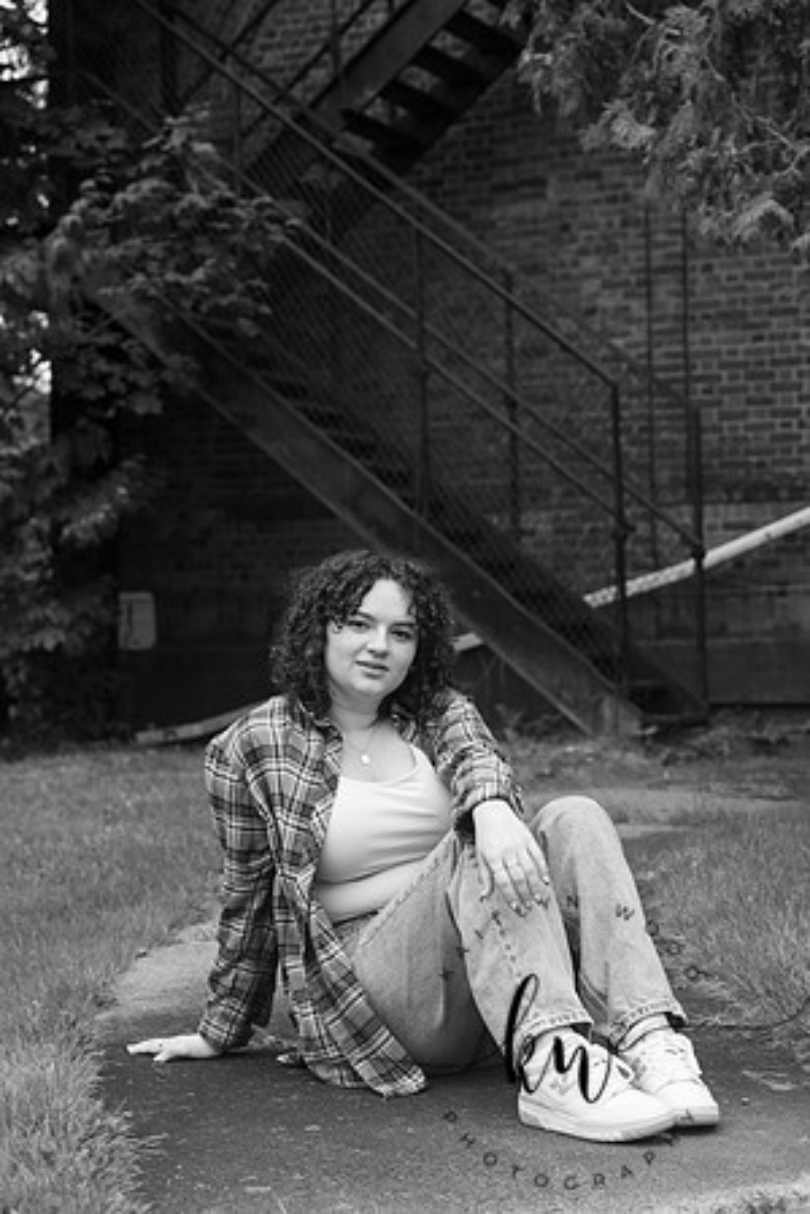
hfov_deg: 19.5
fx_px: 2362
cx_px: 405
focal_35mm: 70
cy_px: 607
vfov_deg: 28.8
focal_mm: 70
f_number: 5
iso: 320
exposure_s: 1/200
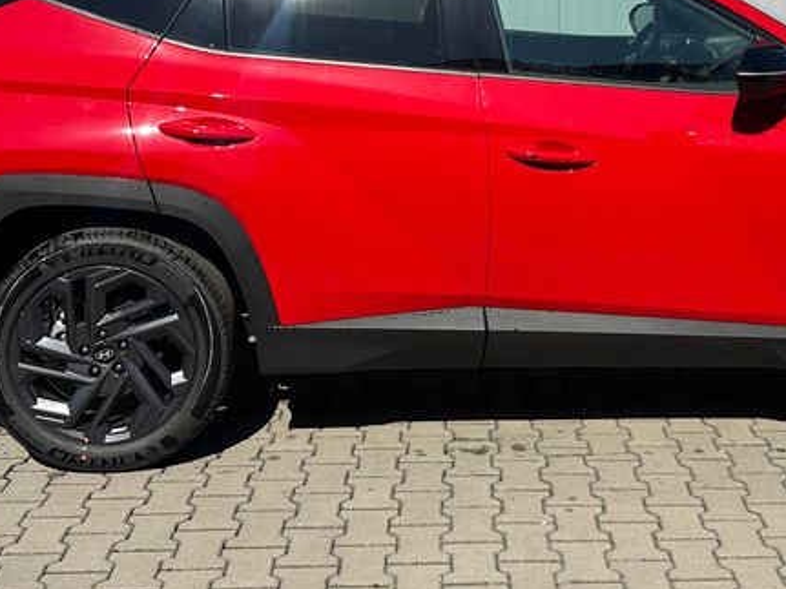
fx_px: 1294
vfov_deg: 24.9
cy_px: 58
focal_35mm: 57
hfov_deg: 33.6
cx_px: 500
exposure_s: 1/6211
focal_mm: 6.86
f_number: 1.78
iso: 80
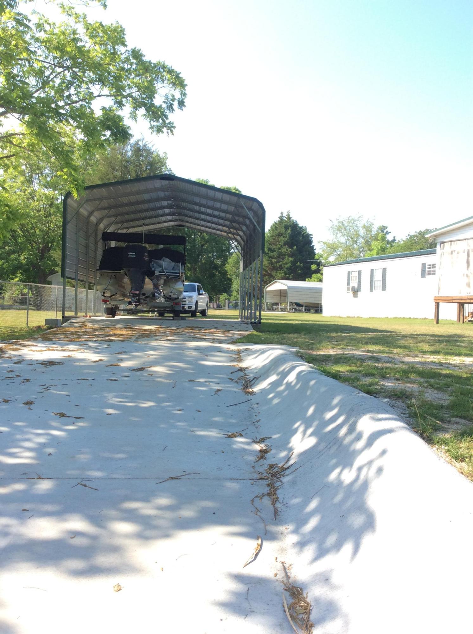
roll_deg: -3.5
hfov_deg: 44.0
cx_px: 236
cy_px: 317
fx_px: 585
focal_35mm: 32
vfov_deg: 56.9
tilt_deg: -0.7
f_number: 2.4
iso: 32
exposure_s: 1/525
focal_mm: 3.3
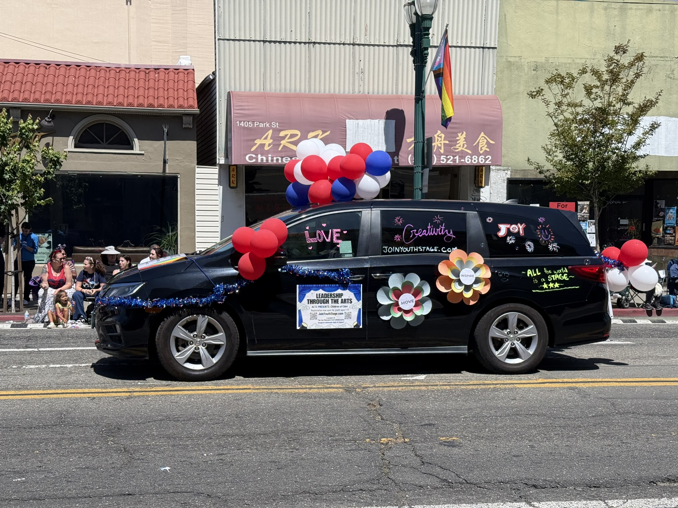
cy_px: 254
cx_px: 339
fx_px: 940
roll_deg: -0.1
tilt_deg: -2.8
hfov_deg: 39.7
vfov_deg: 30.3
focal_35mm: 48
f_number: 1.78
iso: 64
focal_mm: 6.76
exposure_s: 1/4098
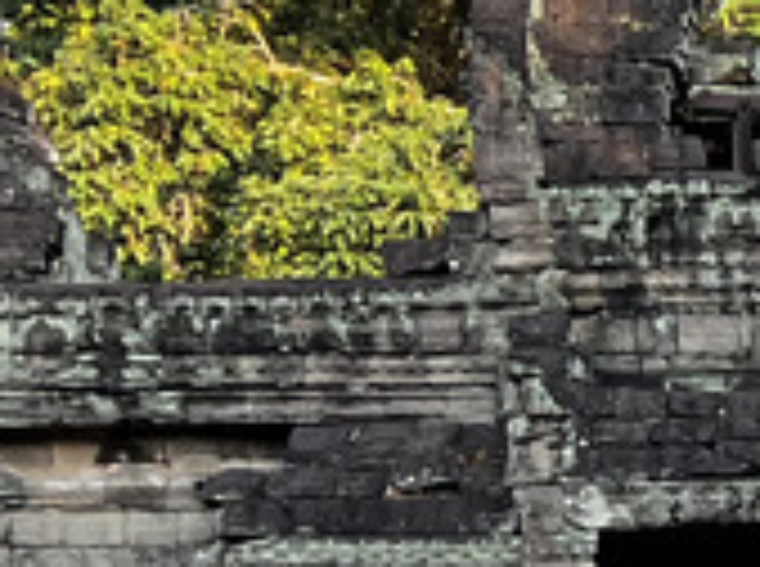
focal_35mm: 185
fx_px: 4053
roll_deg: +1.4
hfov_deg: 9.8
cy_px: 482
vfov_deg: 8.0
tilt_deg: +4.3
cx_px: 1637
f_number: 1.5
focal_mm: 5.7
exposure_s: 1/700
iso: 50
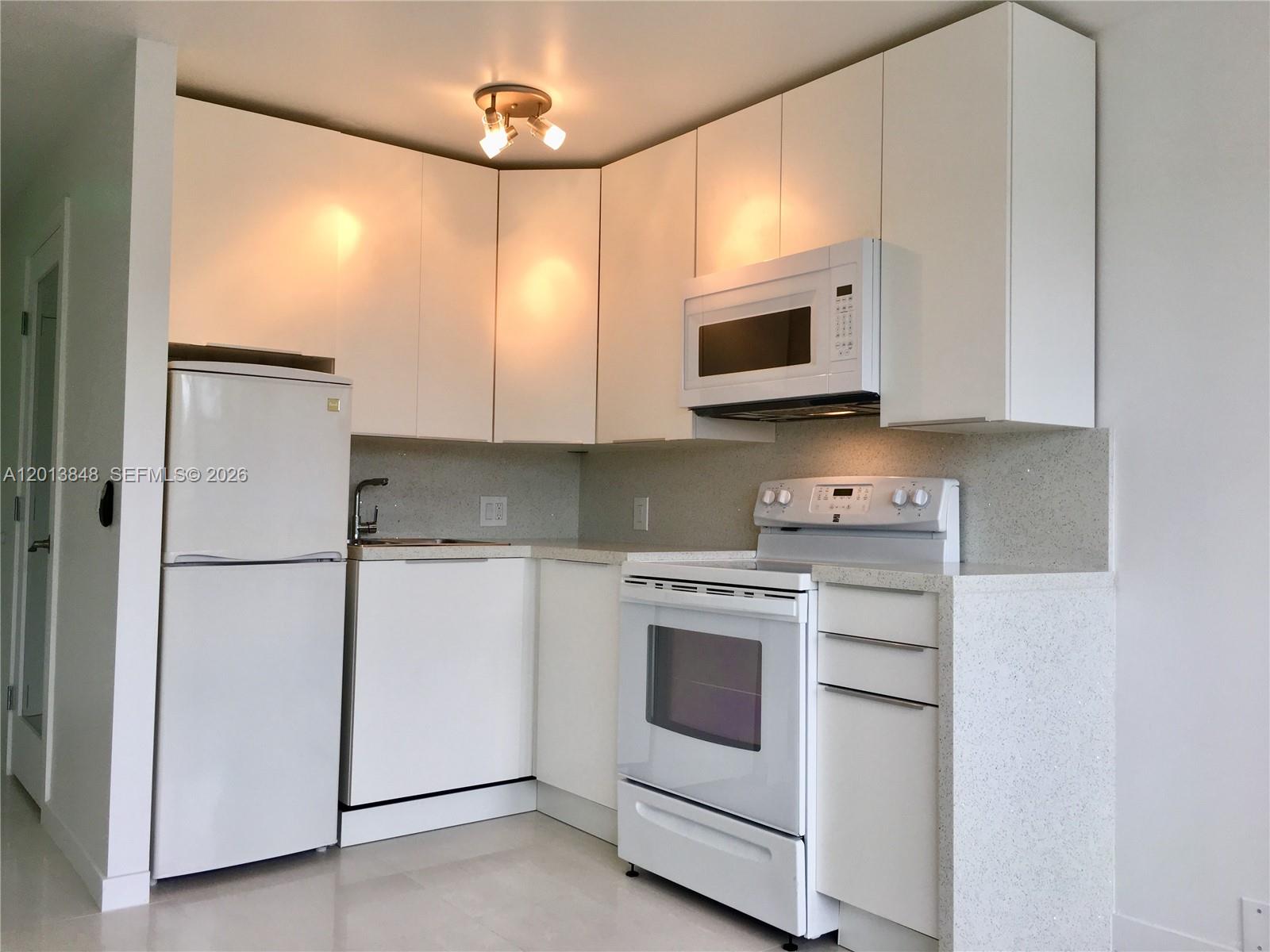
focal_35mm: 29
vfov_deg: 48.2
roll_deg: -0.7
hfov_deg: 61.7
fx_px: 1064
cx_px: 635
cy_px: 476
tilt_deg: +1.9
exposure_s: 1/120
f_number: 2.2
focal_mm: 4.15
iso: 40
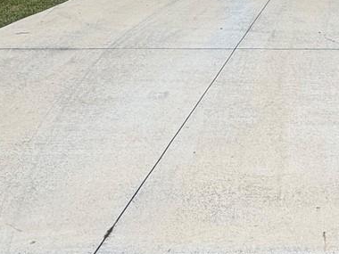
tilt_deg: -12.5
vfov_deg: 24.0
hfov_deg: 31.1
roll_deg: -0.5
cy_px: 15
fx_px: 578
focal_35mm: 59
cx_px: 310
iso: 40
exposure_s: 1/142
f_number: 2.2
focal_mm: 2.22
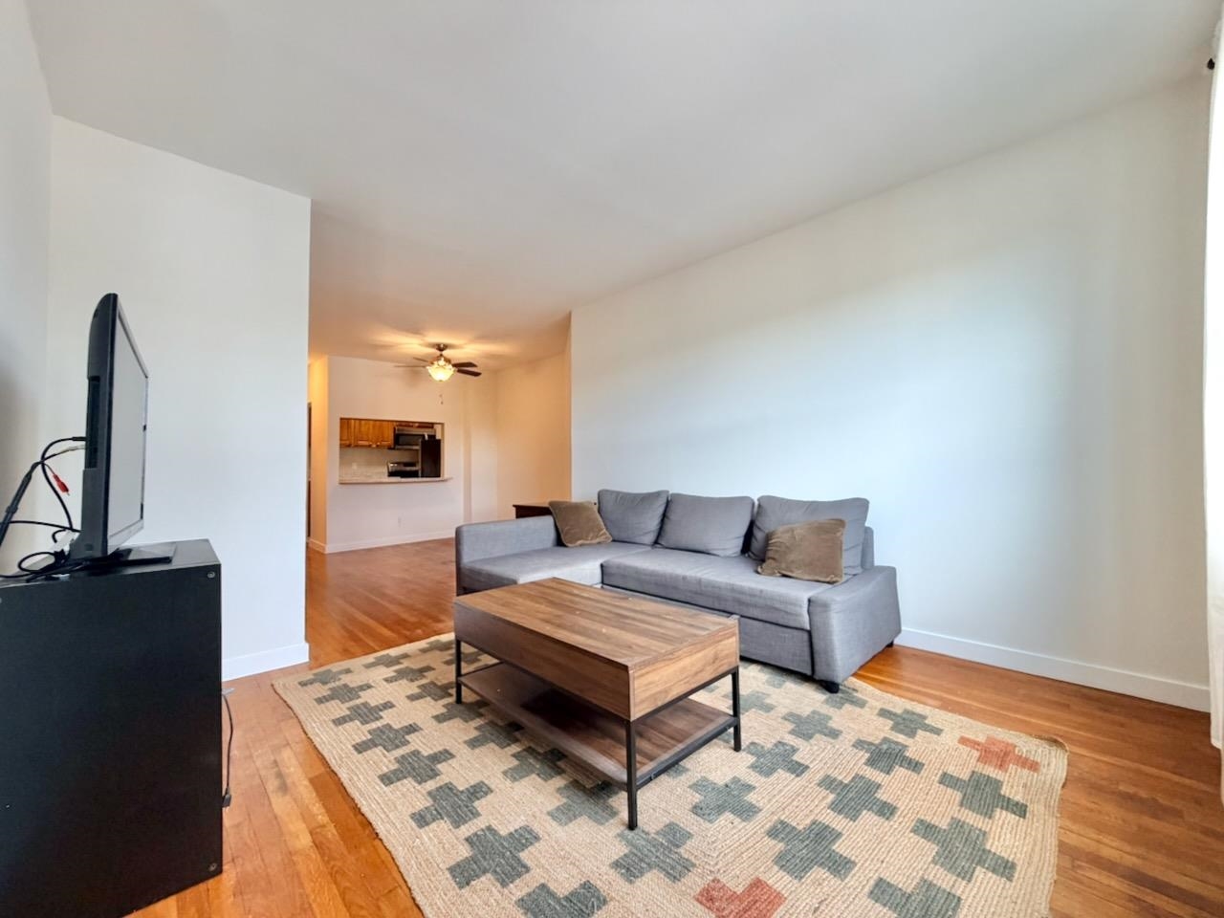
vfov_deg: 85.7
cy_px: 459
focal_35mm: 14
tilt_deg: +1.1
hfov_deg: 102.1
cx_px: 612
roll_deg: +0.6
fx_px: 495
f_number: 2.2
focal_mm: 2.22
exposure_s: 1/120
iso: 200
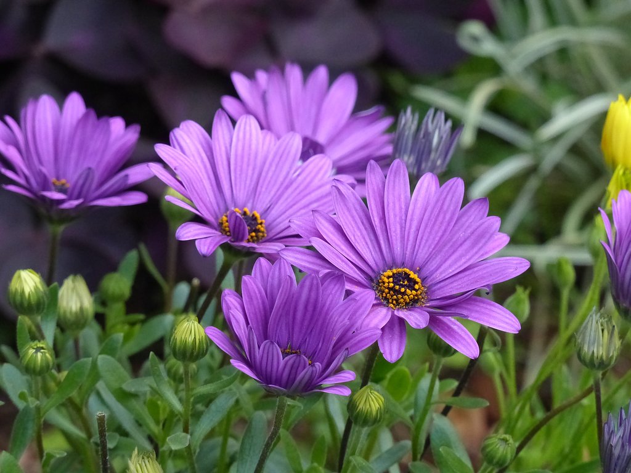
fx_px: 5195
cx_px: 316
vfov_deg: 5.2
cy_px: 236
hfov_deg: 7.0
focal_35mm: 285
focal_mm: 51.2
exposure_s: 1/250
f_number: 4
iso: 800
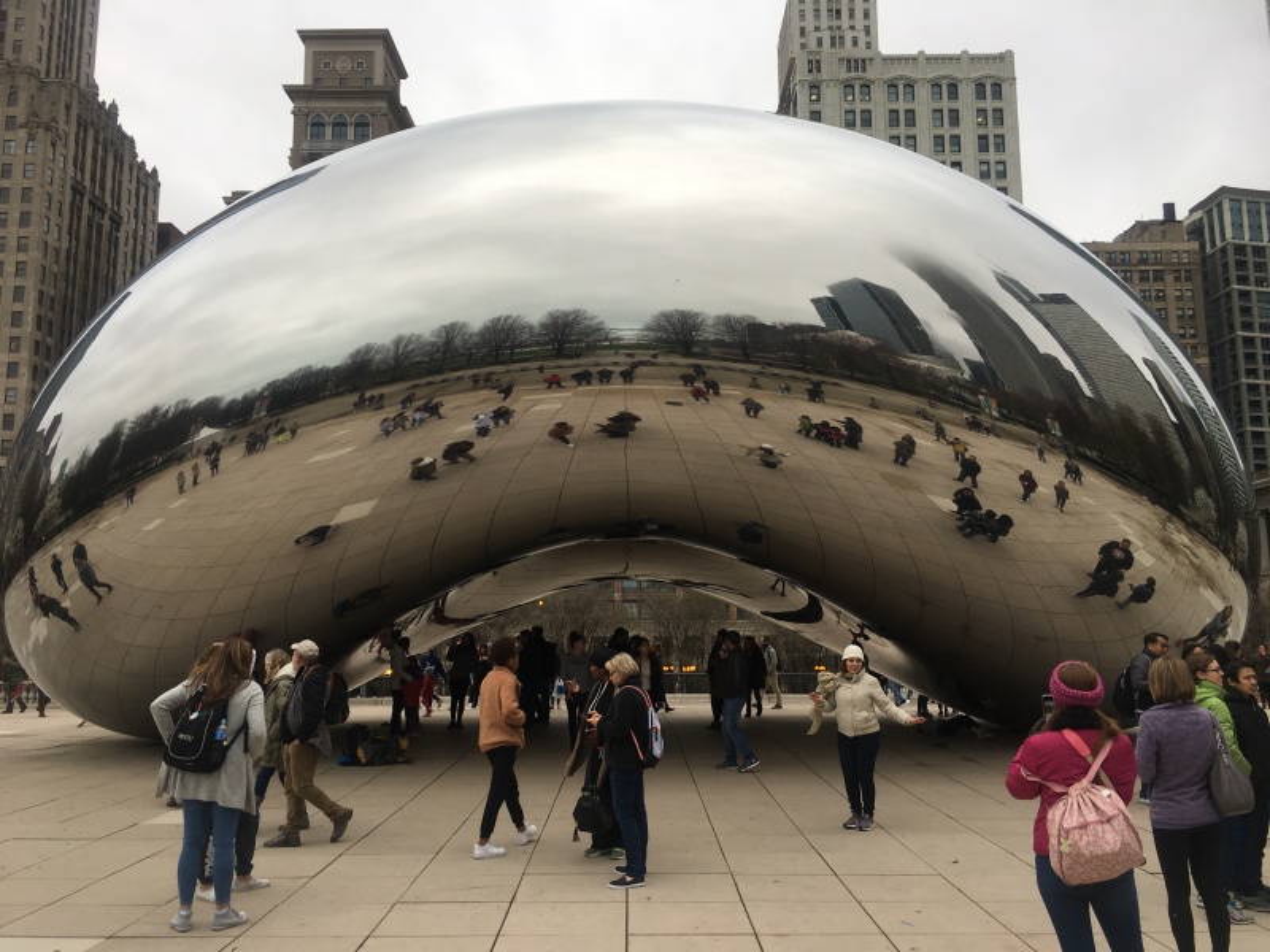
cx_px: 635
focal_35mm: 29
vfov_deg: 48.2
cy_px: 476
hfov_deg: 61.7
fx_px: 1064
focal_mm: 4.15
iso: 25
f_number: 2.2
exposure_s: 1/158
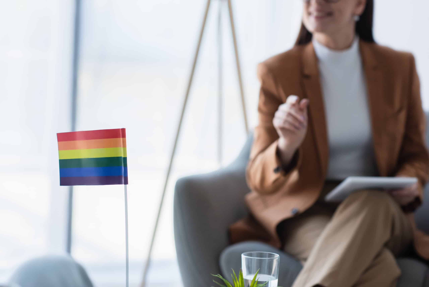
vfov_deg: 16.1
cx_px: 214
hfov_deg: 23.9
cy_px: 144
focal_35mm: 85
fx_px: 1013
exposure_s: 1/200
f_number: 2.8
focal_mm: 85
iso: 500
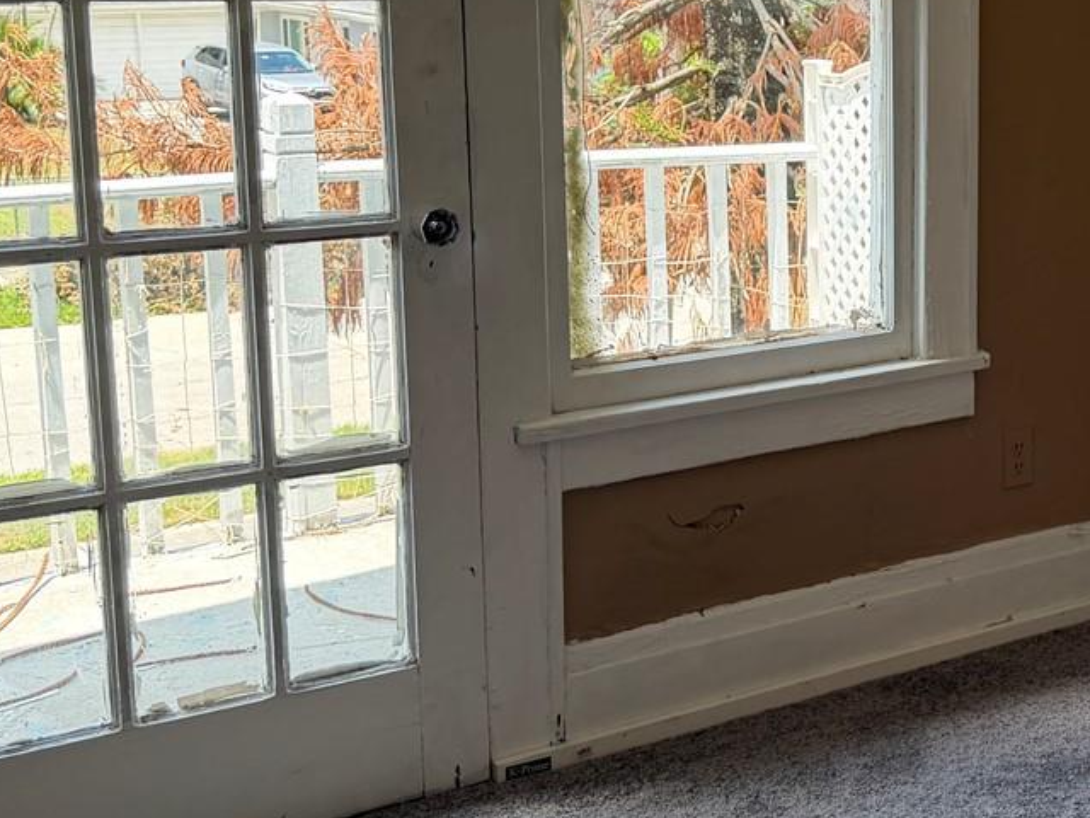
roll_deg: +0.0
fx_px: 1889
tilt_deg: -9.2
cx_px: 1105
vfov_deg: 24.2
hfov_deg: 29.9
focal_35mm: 60
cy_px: 237
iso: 100
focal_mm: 6.76
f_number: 1.78
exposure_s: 1/443
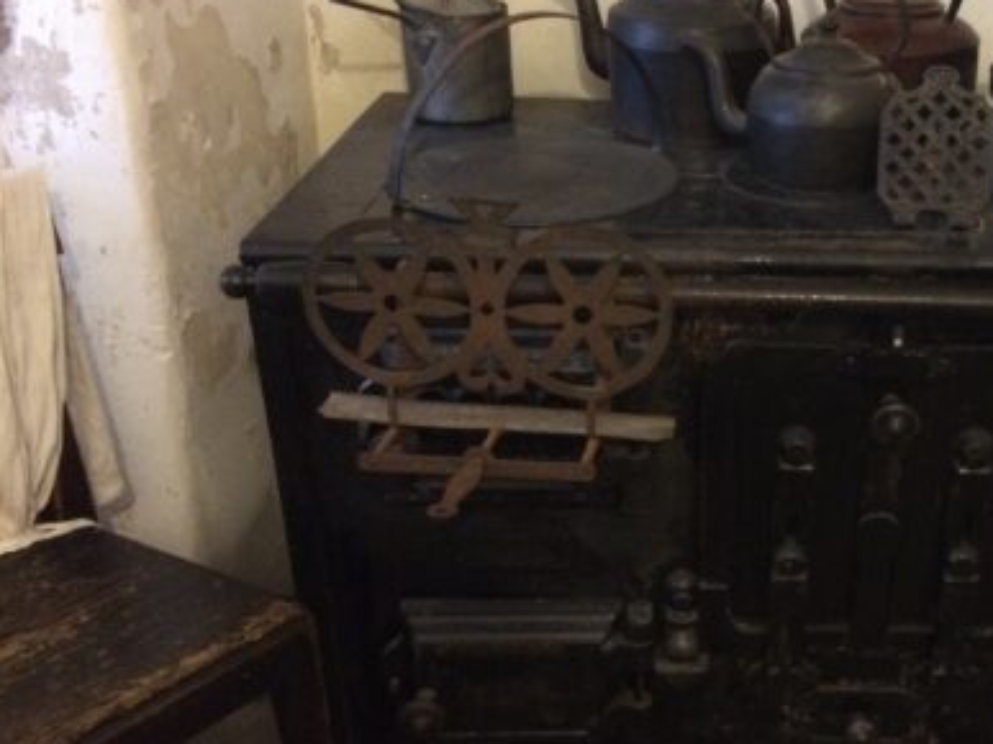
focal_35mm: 45
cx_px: 765
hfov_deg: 40.7
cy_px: 380
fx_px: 1290
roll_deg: -1.5
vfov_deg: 32.2
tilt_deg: -25.1
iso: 400
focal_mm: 4.15
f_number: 2.2
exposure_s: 1/15
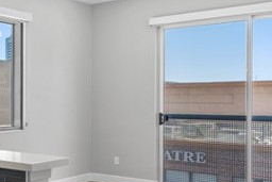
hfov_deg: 28.8
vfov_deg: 24.2
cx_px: -85
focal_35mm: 56
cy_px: 81
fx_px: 423
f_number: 8
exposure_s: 1/2
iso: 100
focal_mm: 14
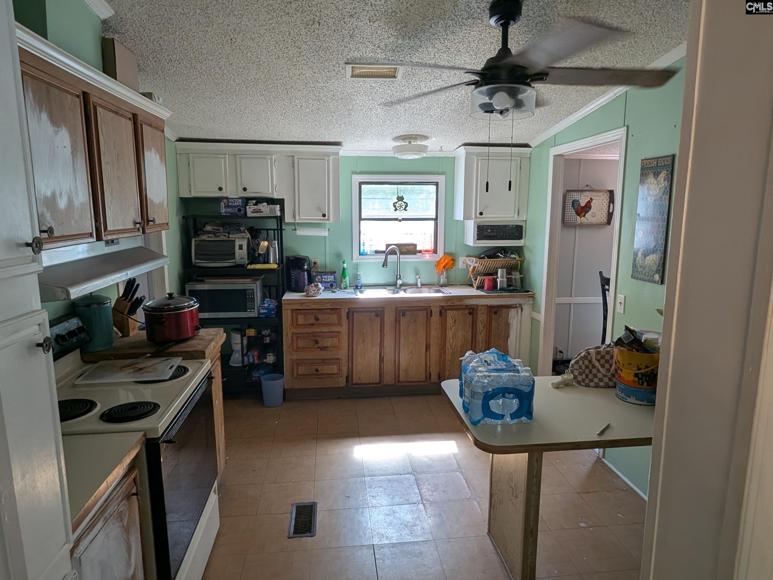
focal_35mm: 16
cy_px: 290
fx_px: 357
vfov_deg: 78.1
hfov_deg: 94.5
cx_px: 386
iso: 56
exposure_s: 1/72.1
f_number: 2.2
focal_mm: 2.22
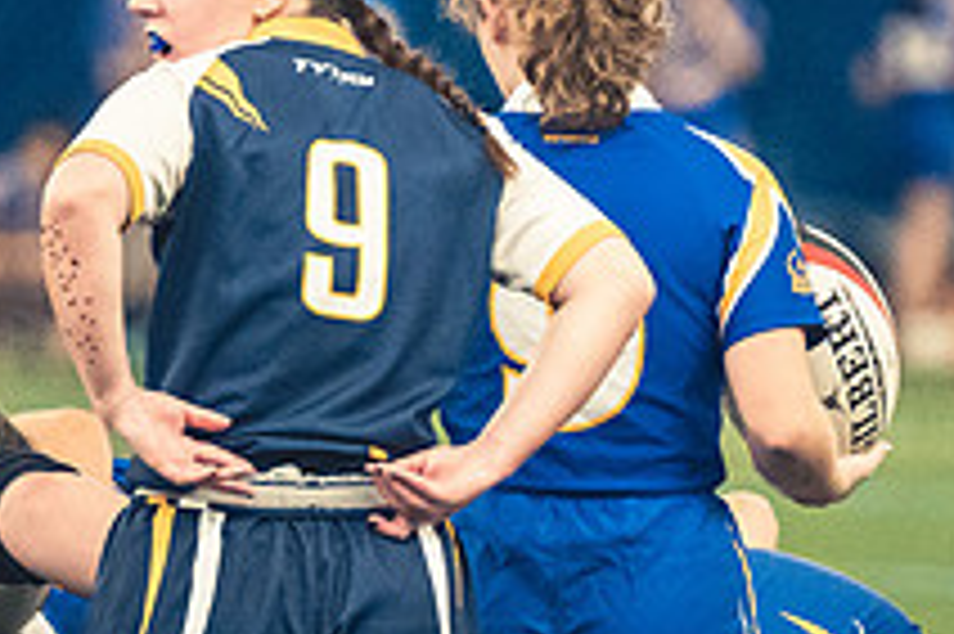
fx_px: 21766
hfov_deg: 2.5
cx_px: 621
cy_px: 391
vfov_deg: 1.7
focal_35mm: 822
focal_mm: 200
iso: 12800
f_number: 2.8
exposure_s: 1/500
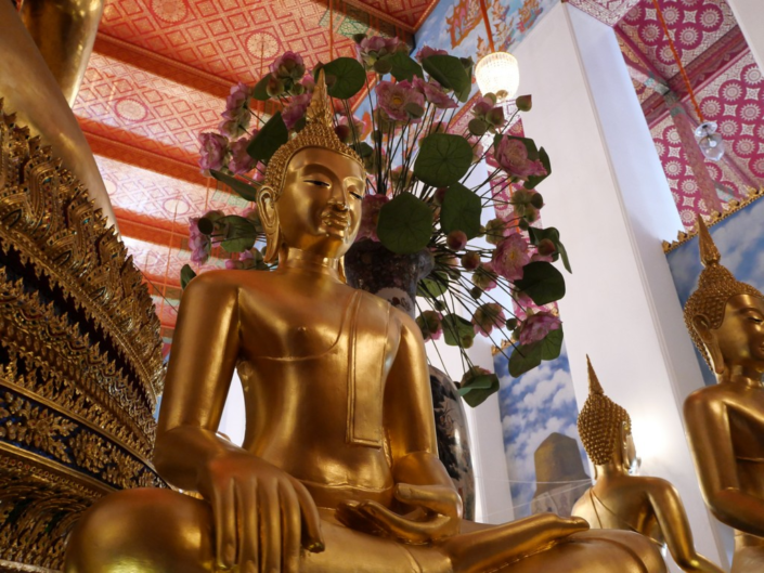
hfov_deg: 60.0
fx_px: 662
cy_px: 286
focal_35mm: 30
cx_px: 382
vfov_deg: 46.8
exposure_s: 1/60
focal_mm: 15
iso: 2000
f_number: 3.7
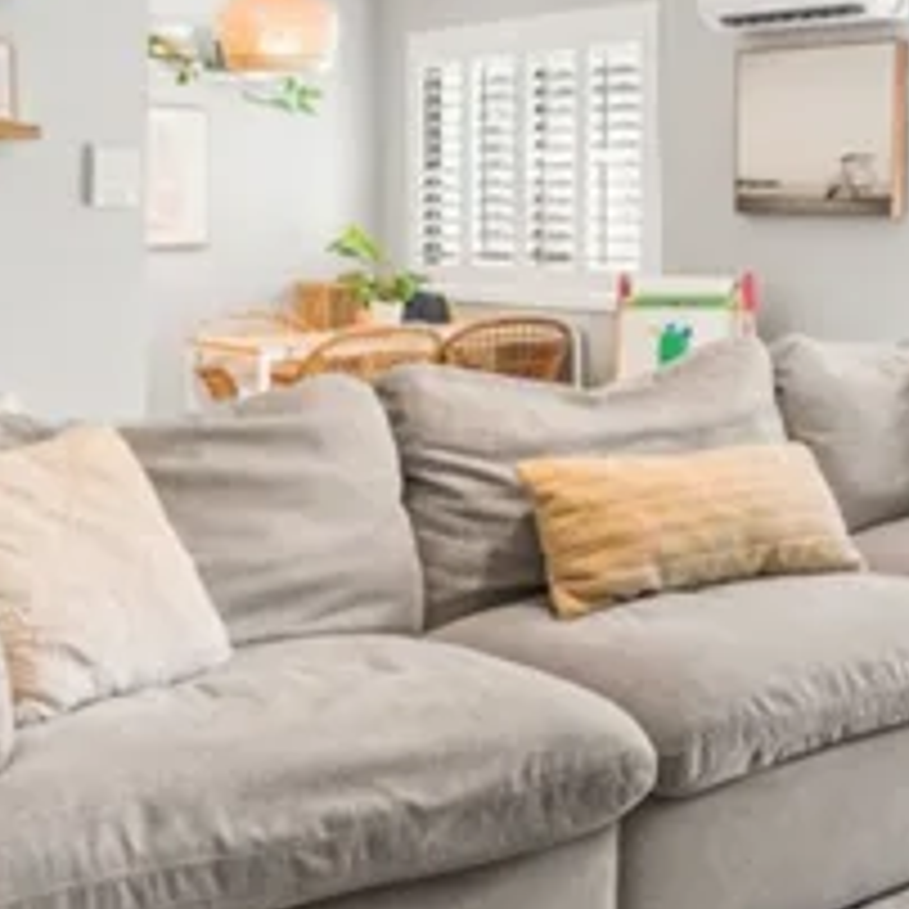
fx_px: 1575
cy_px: 266
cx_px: 934
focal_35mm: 53
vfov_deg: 31.8
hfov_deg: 29.8
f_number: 6.3
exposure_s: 1/1.25
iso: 100
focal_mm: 10
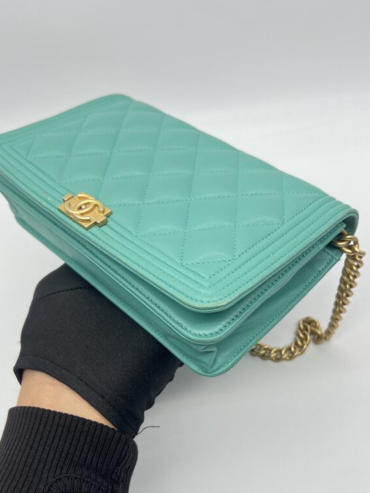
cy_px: 299
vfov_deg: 52.2
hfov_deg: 40.7
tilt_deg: -49.5
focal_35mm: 35
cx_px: 189
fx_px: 499
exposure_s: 1/100
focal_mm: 5.7
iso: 32
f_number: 1.5
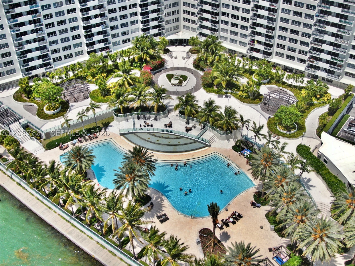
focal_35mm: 41
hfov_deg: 45.8
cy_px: 133
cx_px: 178
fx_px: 420
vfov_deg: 35.1
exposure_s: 1/1250
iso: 100
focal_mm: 7.07
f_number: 3.5
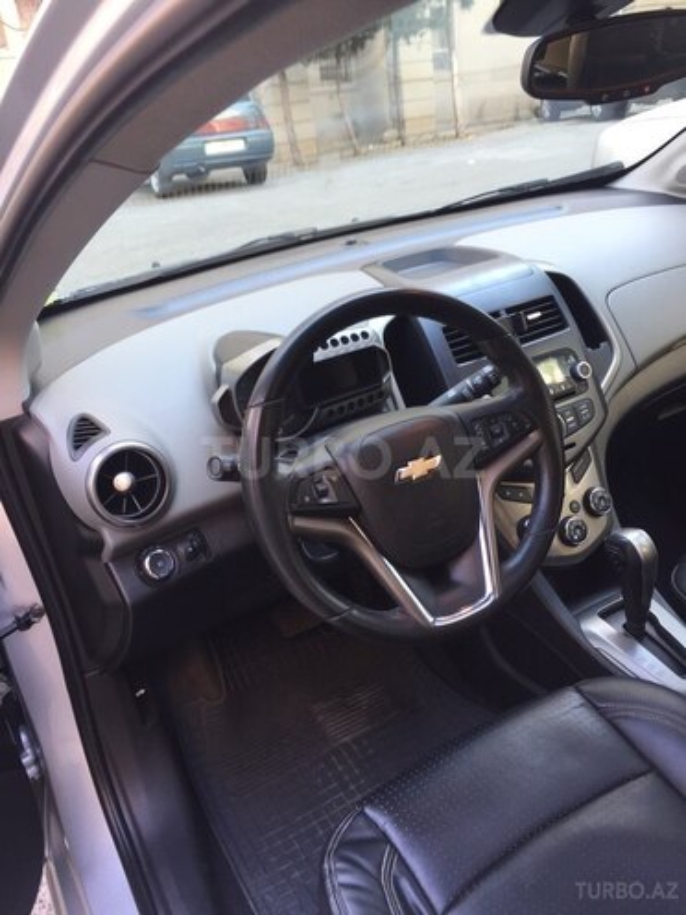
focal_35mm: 29
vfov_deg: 61.7
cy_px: 458
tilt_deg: -23.8
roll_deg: +8.3
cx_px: 343
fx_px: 766
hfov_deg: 48.2
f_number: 2.2
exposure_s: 1/50
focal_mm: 4.15
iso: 32
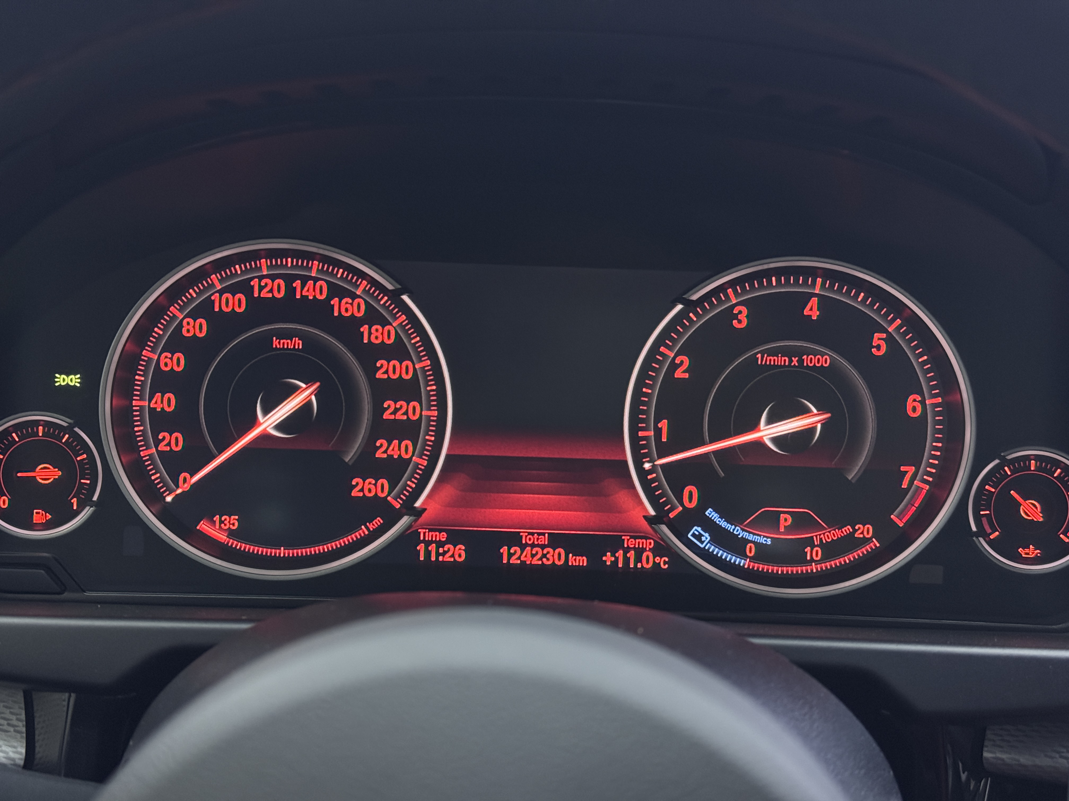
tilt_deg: -19.0
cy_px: 400
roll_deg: -2.0
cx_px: 534
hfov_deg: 39.7
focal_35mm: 48
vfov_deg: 30.3
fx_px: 1482
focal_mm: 6.76
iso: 500
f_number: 1.78
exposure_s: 1/33
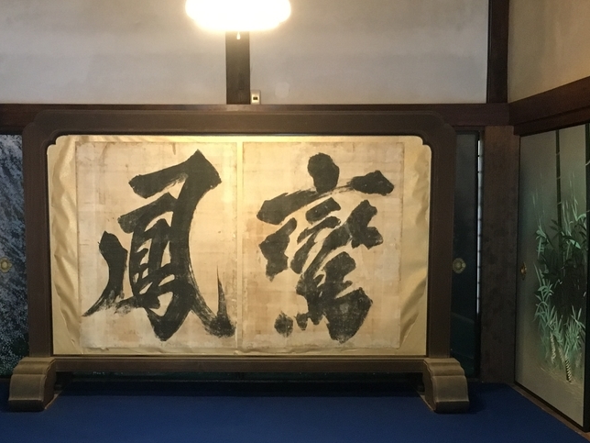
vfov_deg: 26.8
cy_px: 308
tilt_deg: -5.1
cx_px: 251
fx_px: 920
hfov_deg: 35.5
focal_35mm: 54
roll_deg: +0.1
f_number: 2.2
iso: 250
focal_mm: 4.15
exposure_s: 1/30
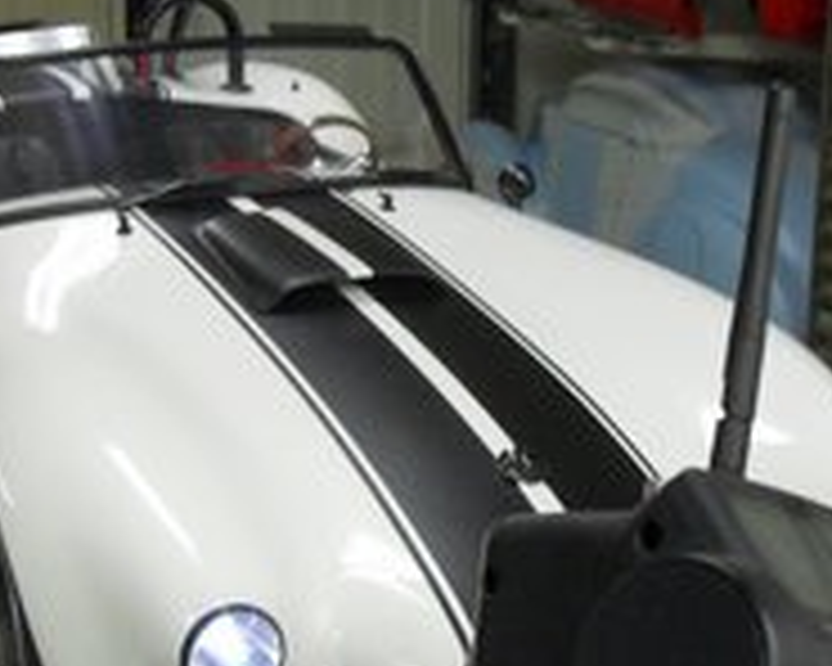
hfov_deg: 25.5
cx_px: 598
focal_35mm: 74
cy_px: 297
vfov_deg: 20.7
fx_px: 1822
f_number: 2.8
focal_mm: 6.2
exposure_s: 1/30
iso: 160
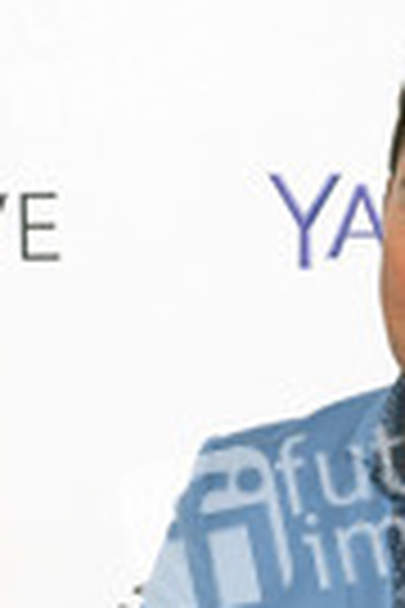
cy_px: 739
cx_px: 484
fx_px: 3307
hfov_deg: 7.0
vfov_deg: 10.3
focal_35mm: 196
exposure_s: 1/400
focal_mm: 66
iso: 640
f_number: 4.5
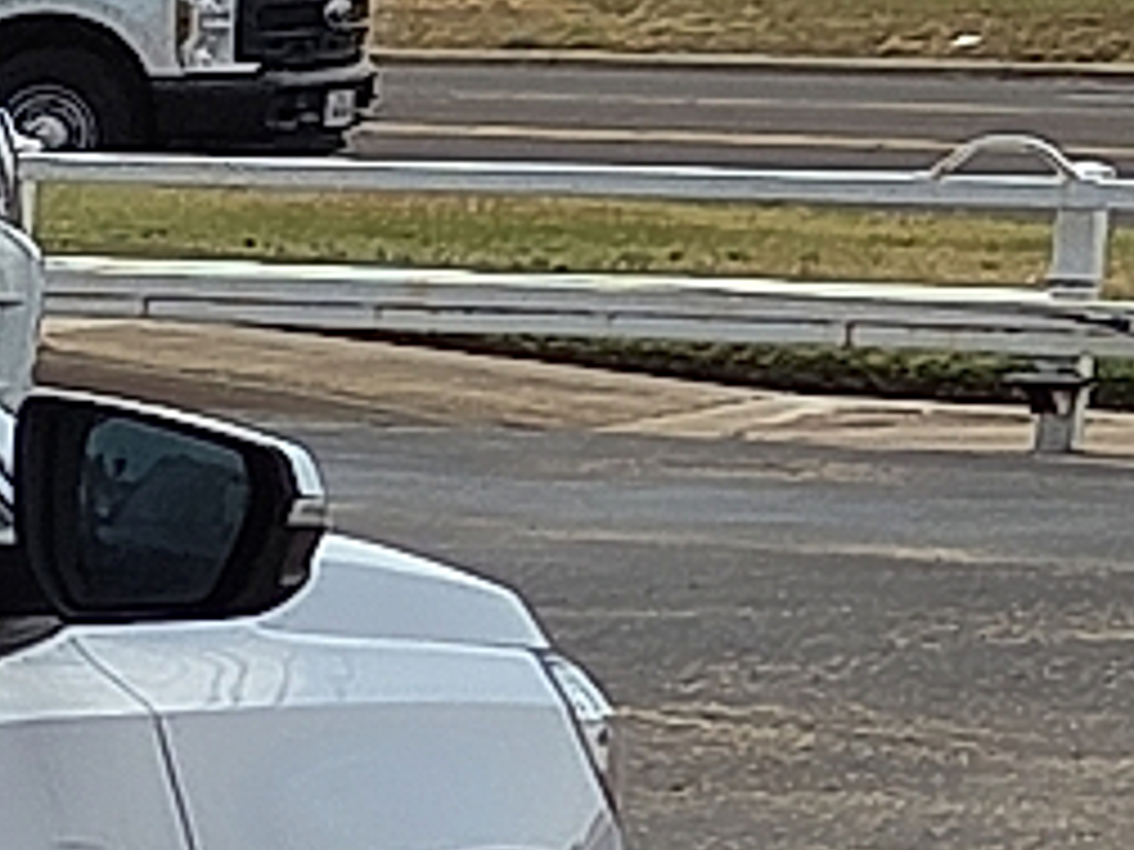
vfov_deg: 6.2
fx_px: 7698
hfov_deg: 7.3
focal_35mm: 235
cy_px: 1331
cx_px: -2416
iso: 78
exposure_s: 1/10000
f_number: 1.8
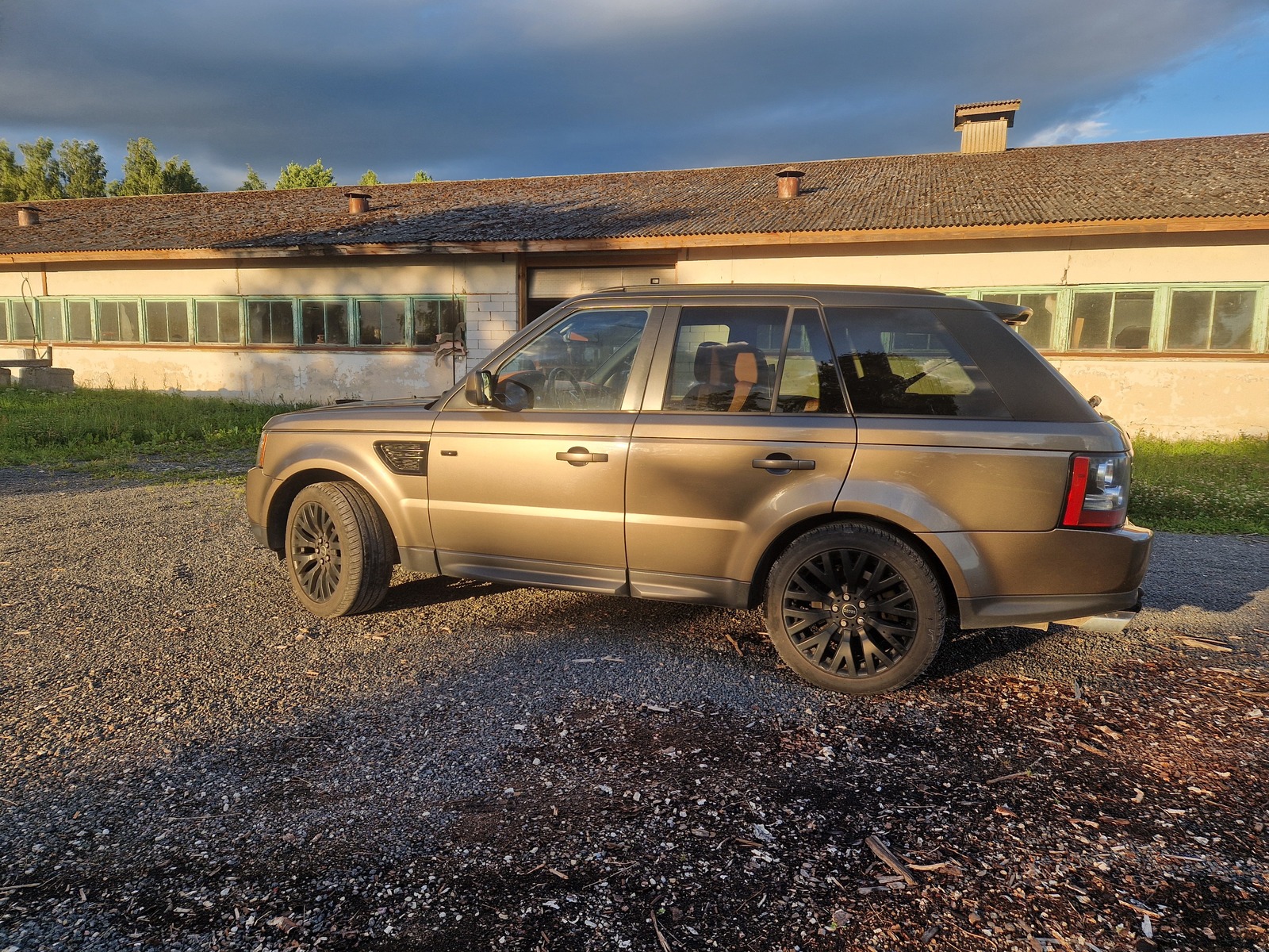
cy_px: 476
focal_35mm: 23
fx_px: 843
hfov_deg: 73.9
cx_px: 634
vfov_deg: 58.9
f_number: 1.8
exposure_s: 1/566
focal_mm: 5.4
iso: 50
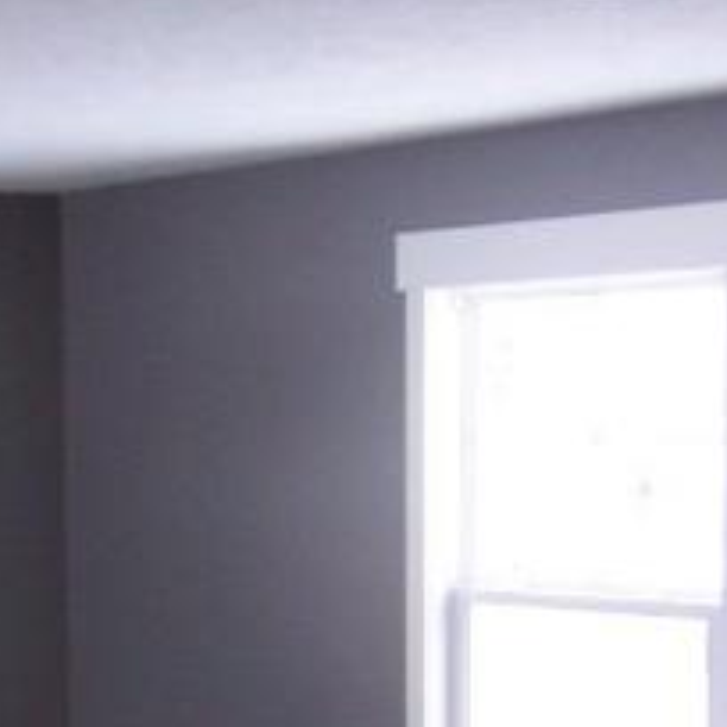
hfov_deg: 16.5
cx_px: -87
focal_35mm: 102
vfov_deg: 16.7
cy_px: 700
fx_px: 2424
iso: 64
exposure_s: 1/30
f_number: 2.8
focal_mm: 3.8
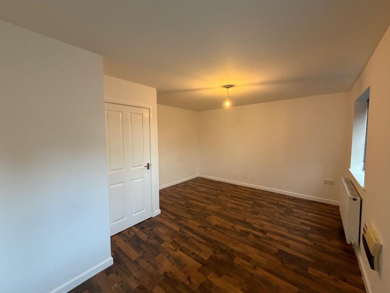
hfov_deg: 102.1
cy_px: 146
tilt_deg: -4.2
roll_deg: +0.3
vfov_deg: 85.7
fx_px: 158
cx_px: 195
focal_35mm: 14
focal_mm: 2.22
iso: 400
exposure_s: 1/60
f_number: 2.2
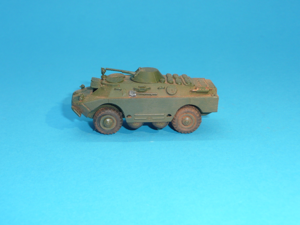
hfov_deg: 33.2
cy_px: 112
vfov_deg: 25.2
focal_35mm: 58
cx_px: 150
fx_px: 503
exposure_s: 1/40
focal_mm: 9.5
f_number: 4.4
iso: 100
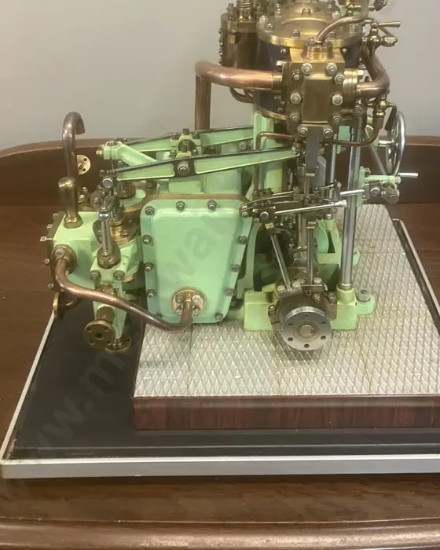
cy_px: 189
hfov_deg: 37.3
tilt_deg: -26.5
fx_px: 651
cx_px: 239
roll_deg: +0.4
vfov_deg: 45.2
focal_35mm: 40
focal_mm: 3.99
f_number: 1.8
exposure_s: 1/50
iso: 320
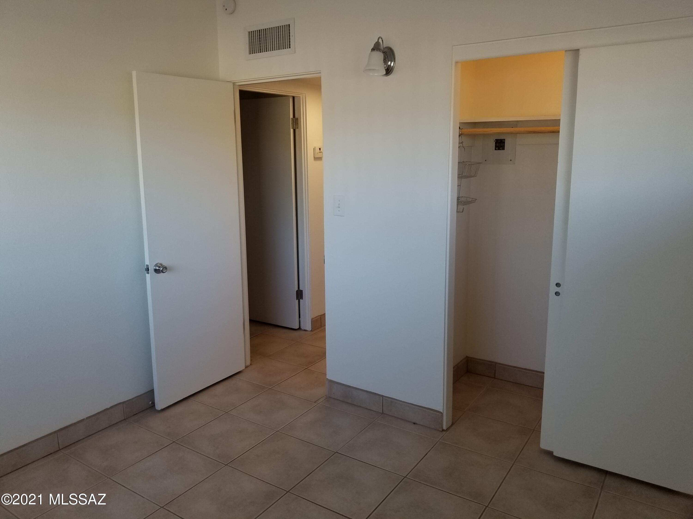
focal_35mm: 26
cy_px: 260
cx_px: 346
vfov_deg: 53.1
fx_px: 521
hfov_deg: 67.3
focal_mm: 4.25
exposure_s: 1/120
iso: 80
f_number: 1.7
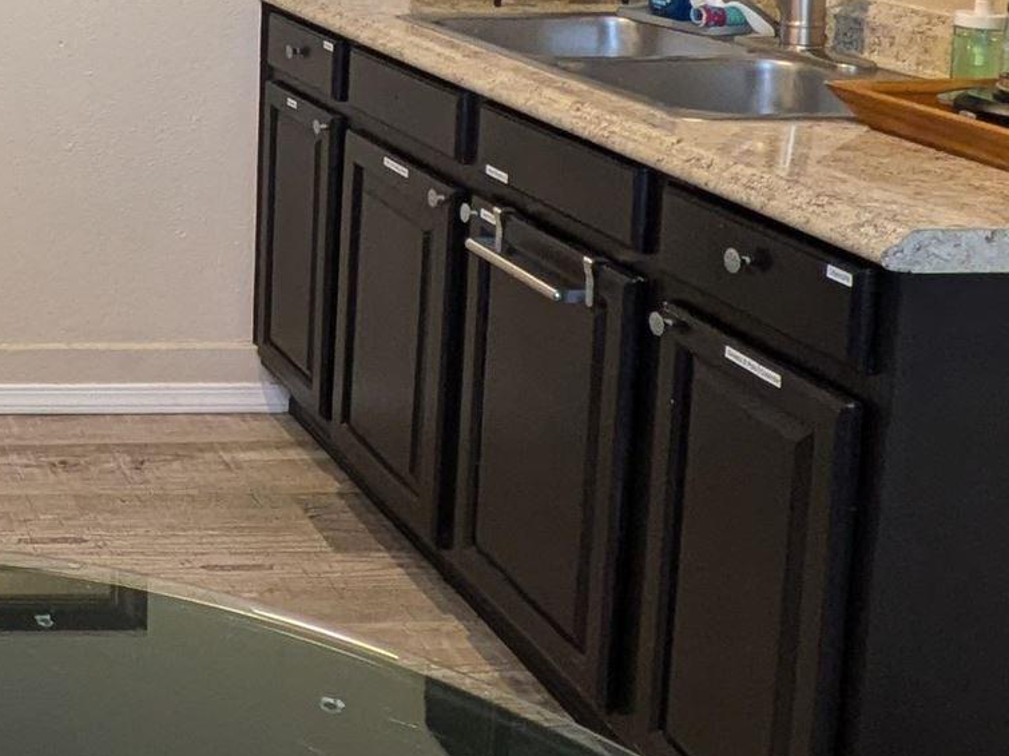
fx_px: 1661
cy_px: -27
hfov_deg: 28.1
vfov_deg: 24.3
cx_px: -295
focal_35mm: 57
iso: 99
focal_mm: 1.85
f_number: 2.2
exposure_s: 1/24
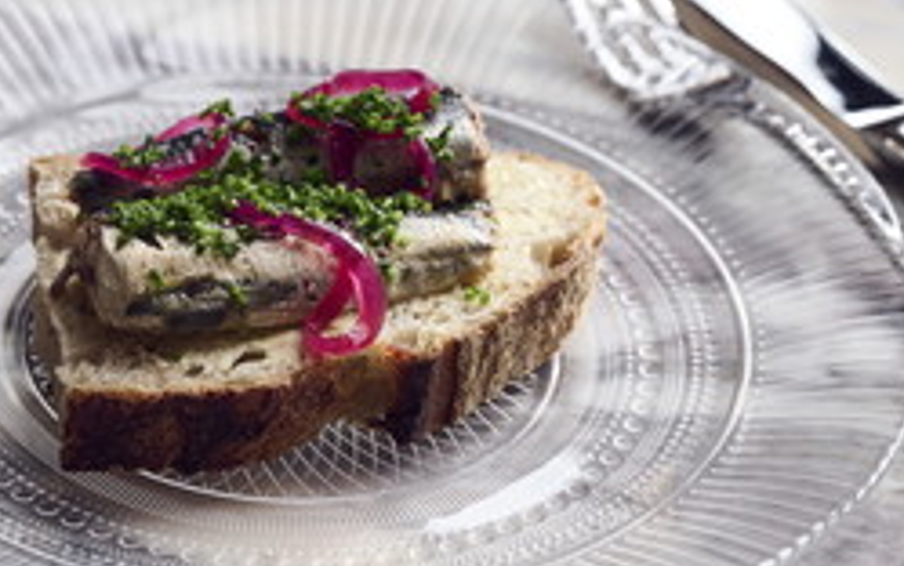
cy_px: 194
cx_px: 374
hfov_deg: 7.9
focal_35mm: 266
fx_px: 6558
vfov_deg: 4.9
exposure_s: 1/200
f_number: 5.6
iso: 800
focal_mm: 130
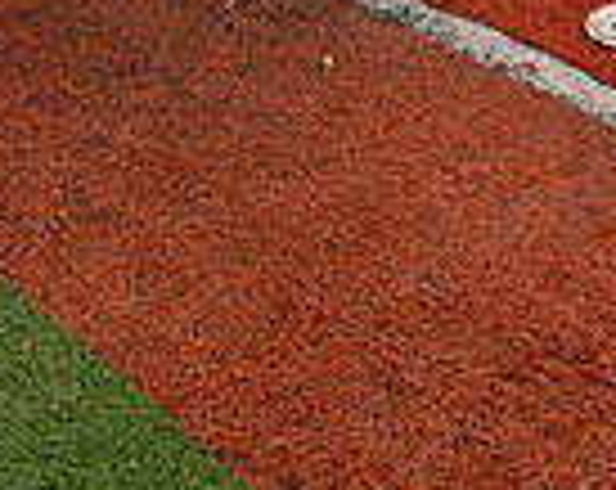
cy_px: -508
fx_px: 1965
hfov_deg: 17.8
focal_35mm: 108
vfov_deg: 12.4
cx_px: 283
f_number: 5.6
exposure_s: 1/250
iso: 250
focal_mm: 35
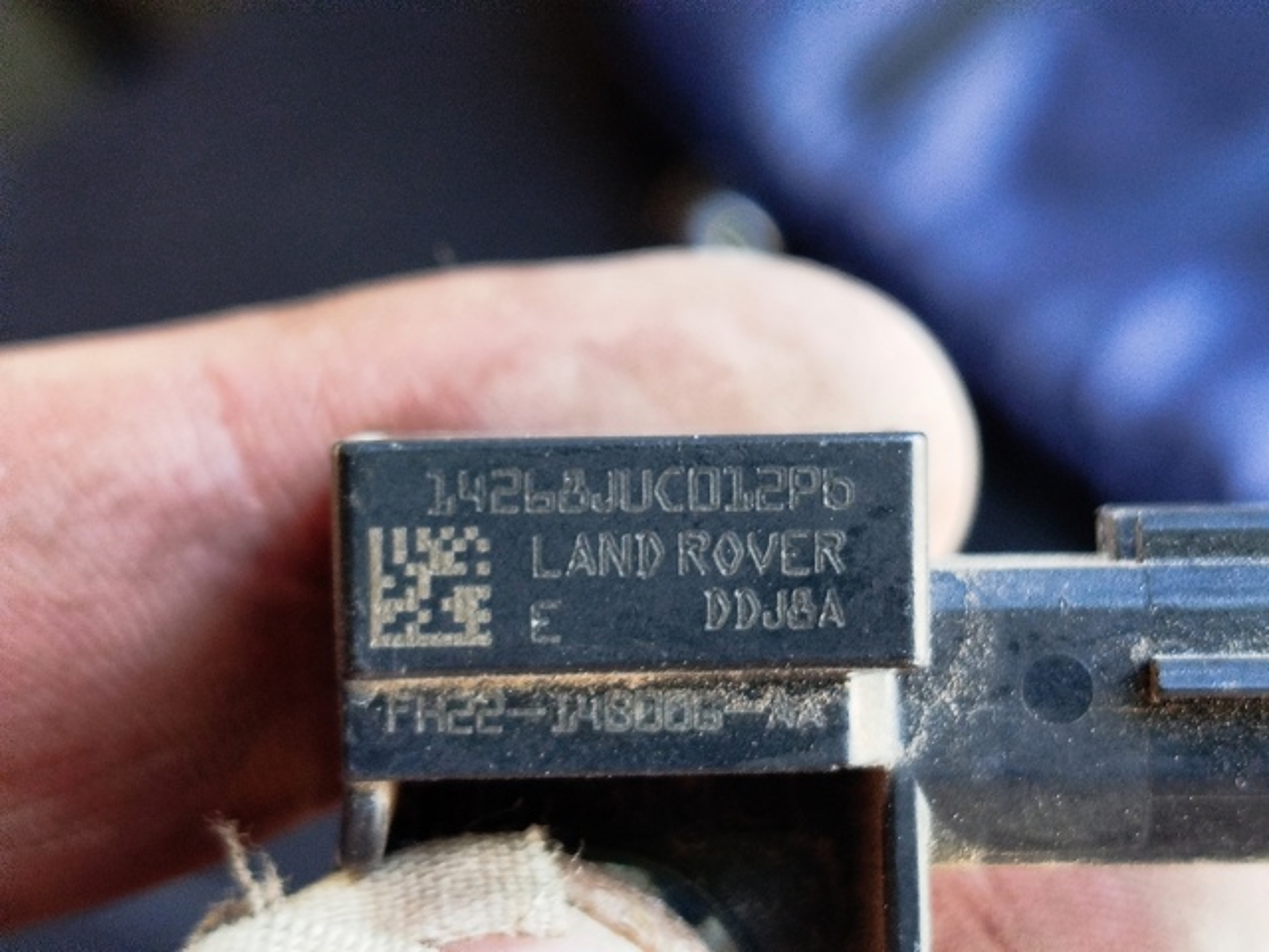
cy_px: 476
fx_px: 2639
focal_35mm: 72
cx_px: 634
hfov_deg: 27.0
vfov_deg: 20.4
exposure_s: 1/33
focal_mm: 5.31
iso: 160
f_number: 1.7
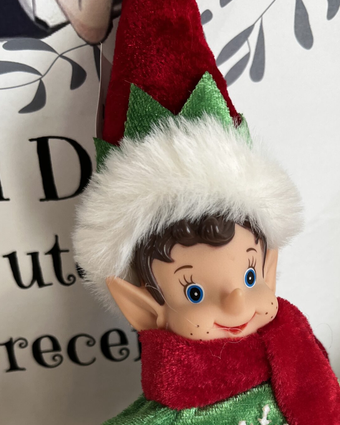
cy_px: 382
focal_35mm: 48
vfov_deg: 36.4
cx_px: 218
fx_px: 604
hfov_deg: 31.3
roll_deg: +0.7
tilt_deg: -33.4
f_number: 1.6
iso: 100
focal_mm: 5.1
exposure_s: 1/121
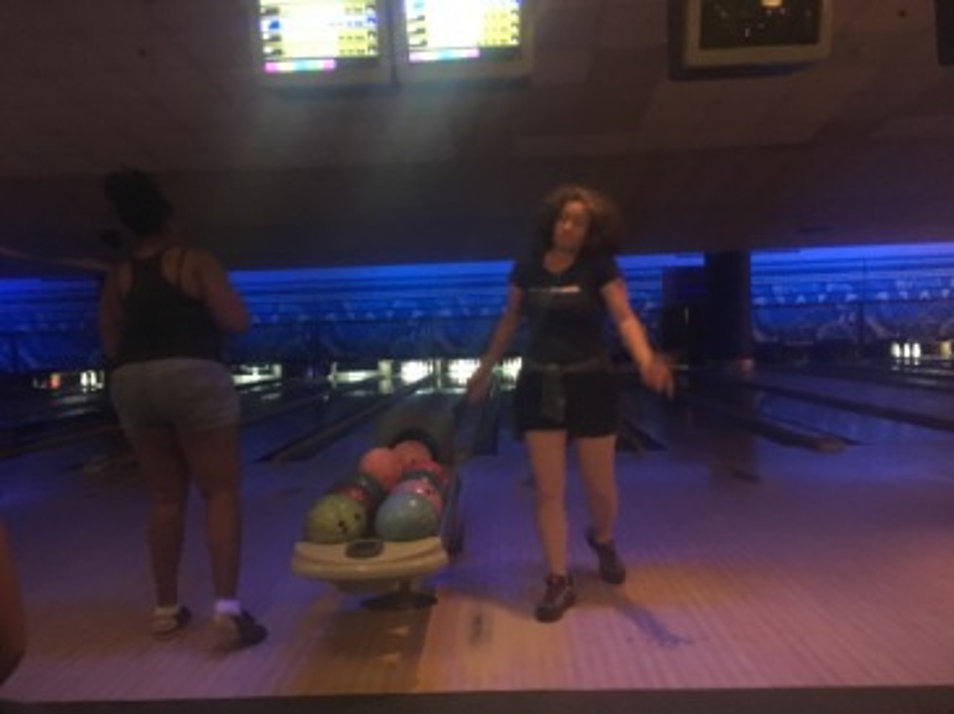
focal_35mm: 29
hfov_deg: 61.7
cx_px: 477
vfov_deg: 48.2
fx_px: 799
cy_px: 357
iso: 640
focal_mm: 4.15
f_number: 2.2
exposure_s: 1/17
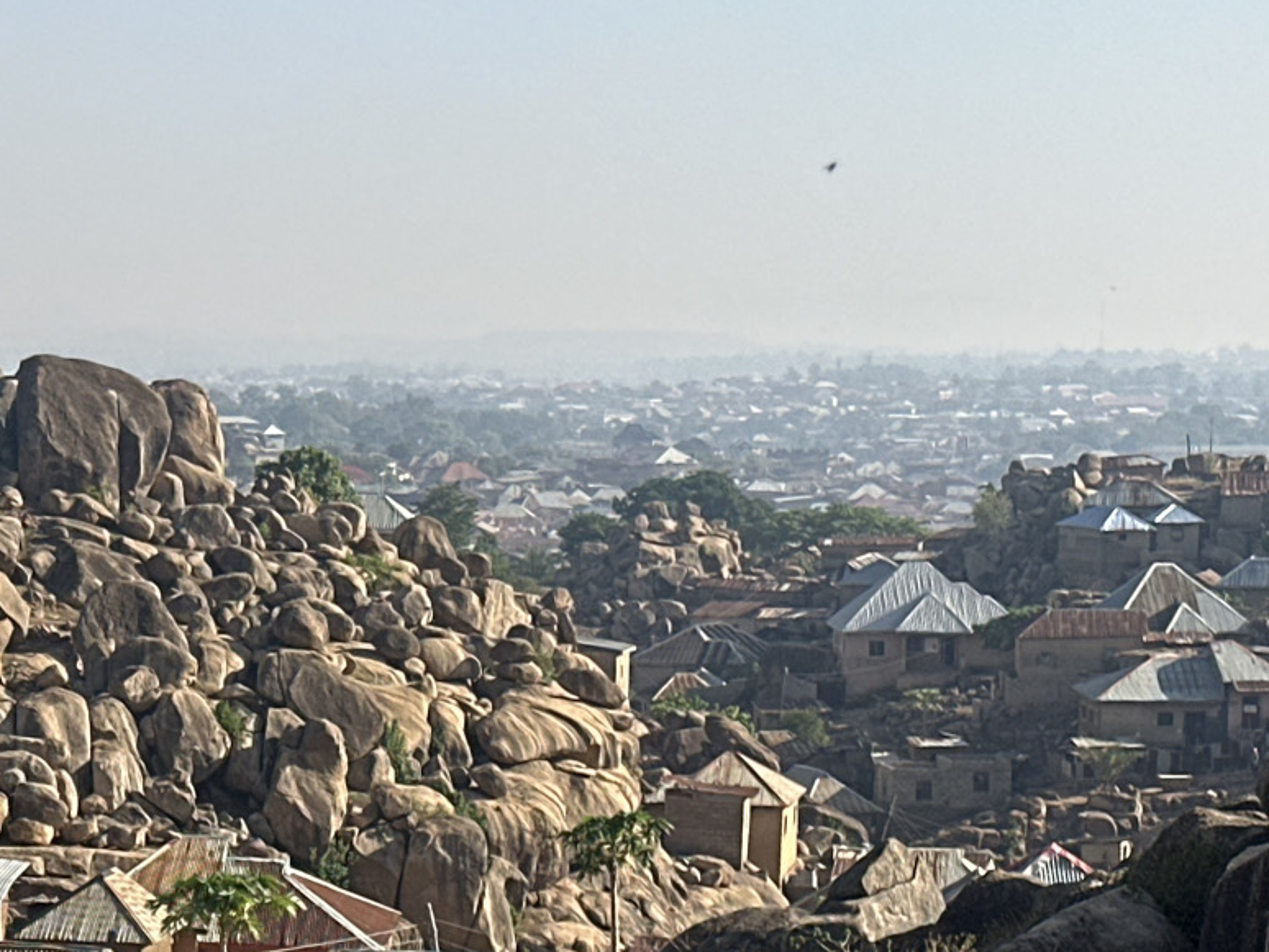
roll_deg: +0.0
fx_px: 4547
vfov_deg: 11.9
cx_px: 134
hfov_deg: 15.7
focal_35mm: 124
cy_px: 750
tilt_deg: -6.5
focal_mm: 6.86
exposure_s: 1/3472
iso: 64
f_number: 1.78
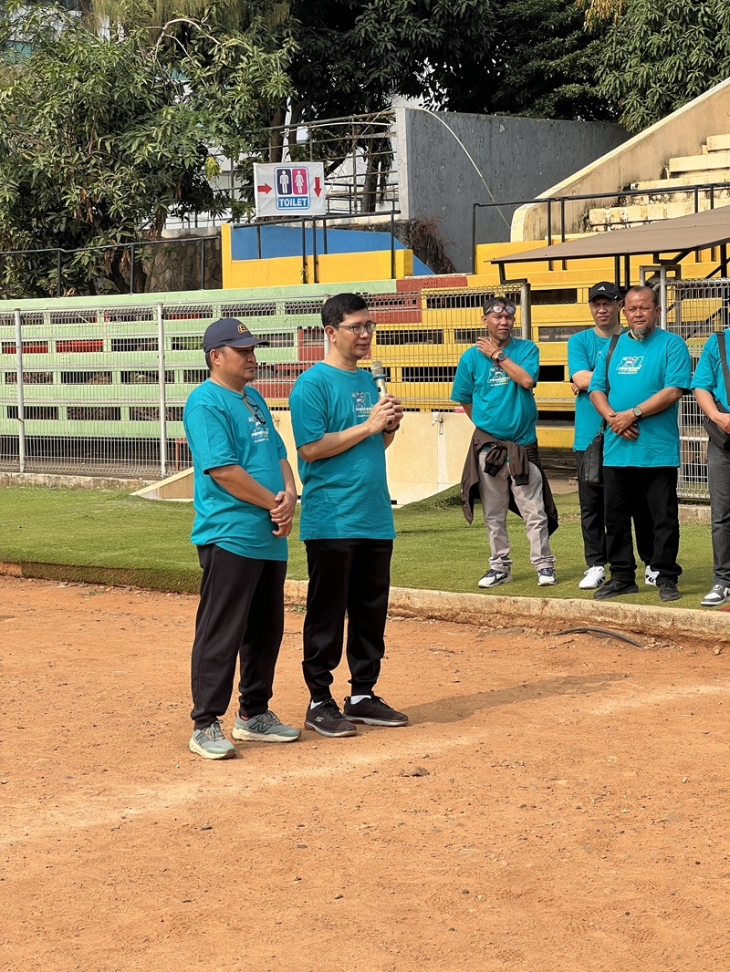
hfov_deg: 19.1
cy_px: 486
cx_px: 365
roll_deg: +1.4
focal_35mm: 77
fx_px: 2164
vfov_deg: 25.3
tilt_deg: -1.7
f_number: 2.8
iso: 32
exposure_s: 1/492
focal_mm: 9
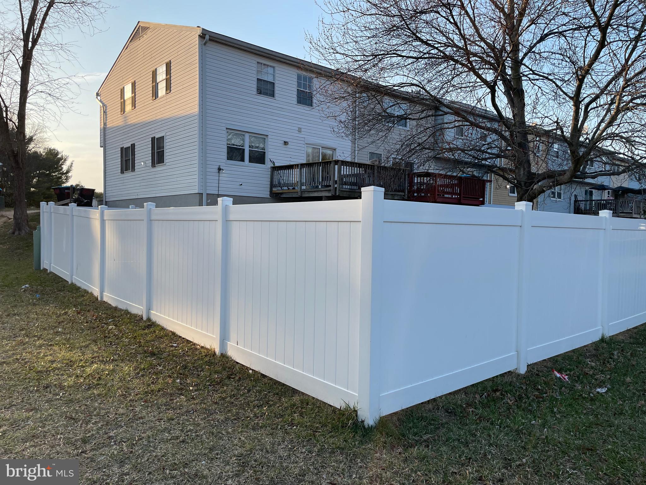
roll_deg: -0.4
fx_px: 485
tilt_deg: -1.6
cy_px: 242
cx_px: 323
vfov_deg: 53.1
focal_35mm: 26
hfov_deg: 67.3
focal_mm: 4.2
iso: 50
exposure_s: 1/1401
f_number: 1.6
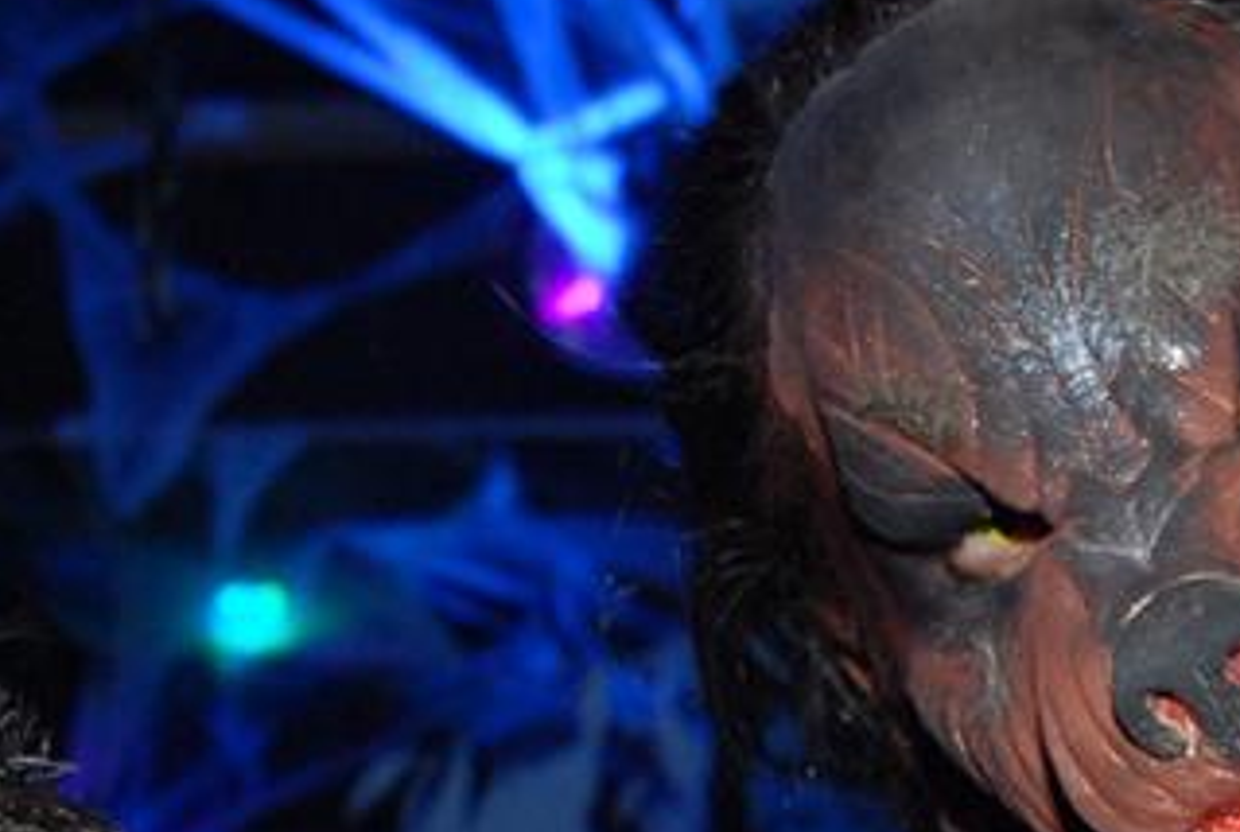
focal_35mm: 129
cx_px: 913
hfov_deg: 15.8
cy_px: 995
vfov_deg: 10.5
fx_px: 4452
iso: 400
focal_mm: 24
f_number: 5.6
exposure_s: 1/5
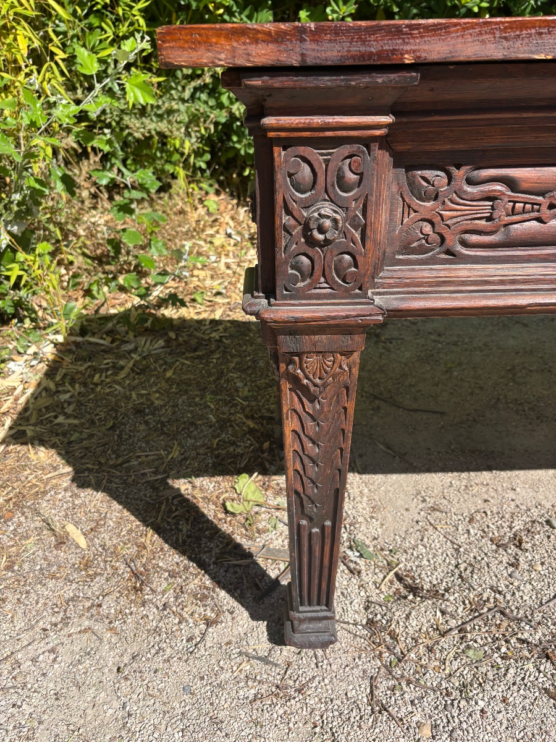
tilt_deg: -29.6
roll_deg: +0.5
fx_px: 557
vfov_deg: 67.3
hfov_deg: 53.1
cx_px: 278
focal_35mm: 26
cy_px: 371
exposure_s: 1/2288
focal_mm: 5.96
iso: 50
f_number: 1.6
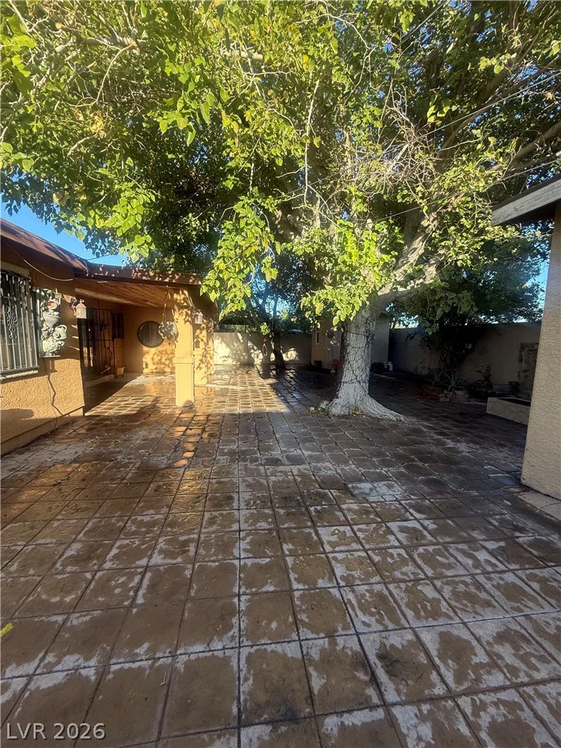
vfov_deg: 102.1
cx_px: 280
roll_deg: -0.5
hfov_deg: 85.7
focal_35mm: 14
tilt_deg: -6.1
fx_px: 303
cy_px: 374
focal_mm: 2.22
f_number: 2.2
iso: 64
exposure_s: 1/445
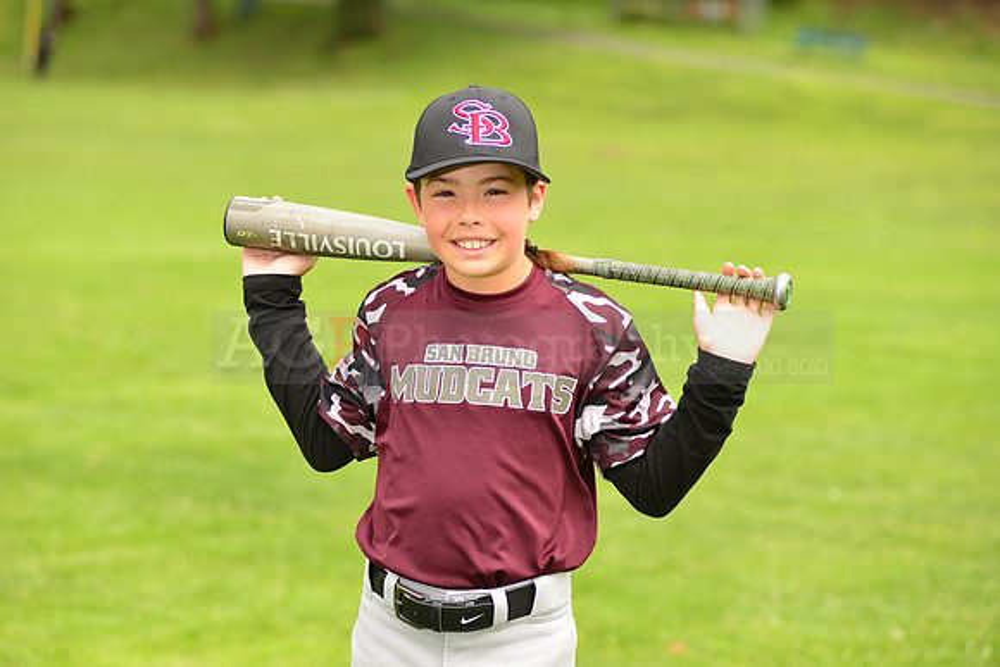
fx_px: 3473
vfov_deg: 11.0
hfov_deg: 16.4
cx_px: 500
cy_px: 334
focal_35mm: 125
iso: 100
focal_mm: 125
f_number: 5
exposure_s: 1/250
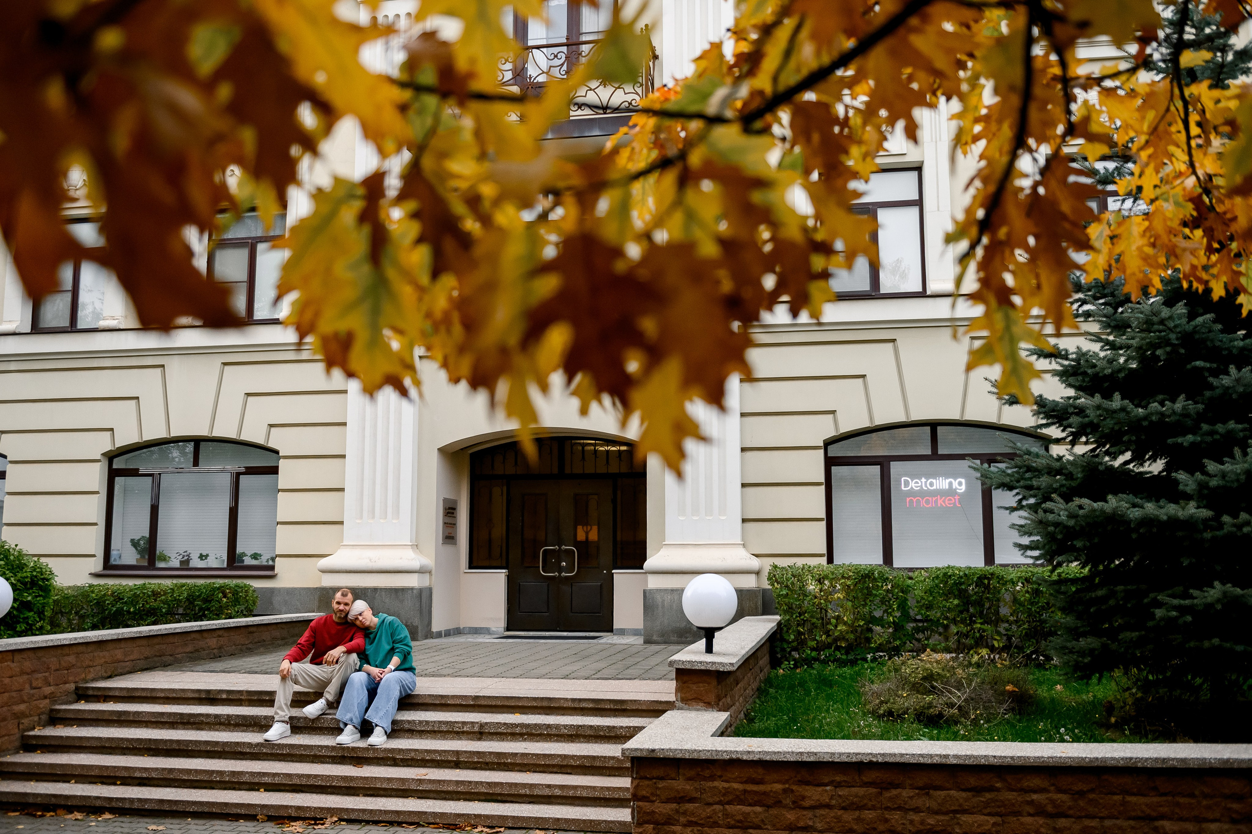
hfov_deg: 55.4
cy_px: 417
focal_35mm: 34
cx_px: 624
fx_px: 1192
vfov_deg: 38.5
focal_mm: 32
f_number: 2.8
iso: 1600
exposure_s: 1/2000
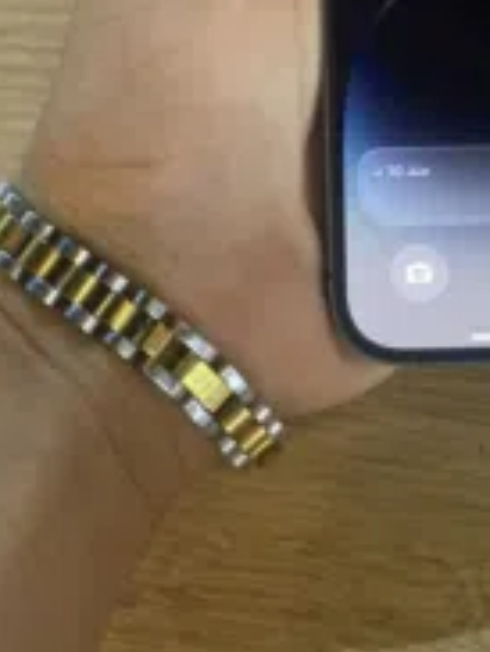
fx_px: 2147
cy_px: -61
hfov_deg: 12.9
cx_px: 472
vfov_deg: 16.7
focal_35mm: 114
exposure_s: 1/40
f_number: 2
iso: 400
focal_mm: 6
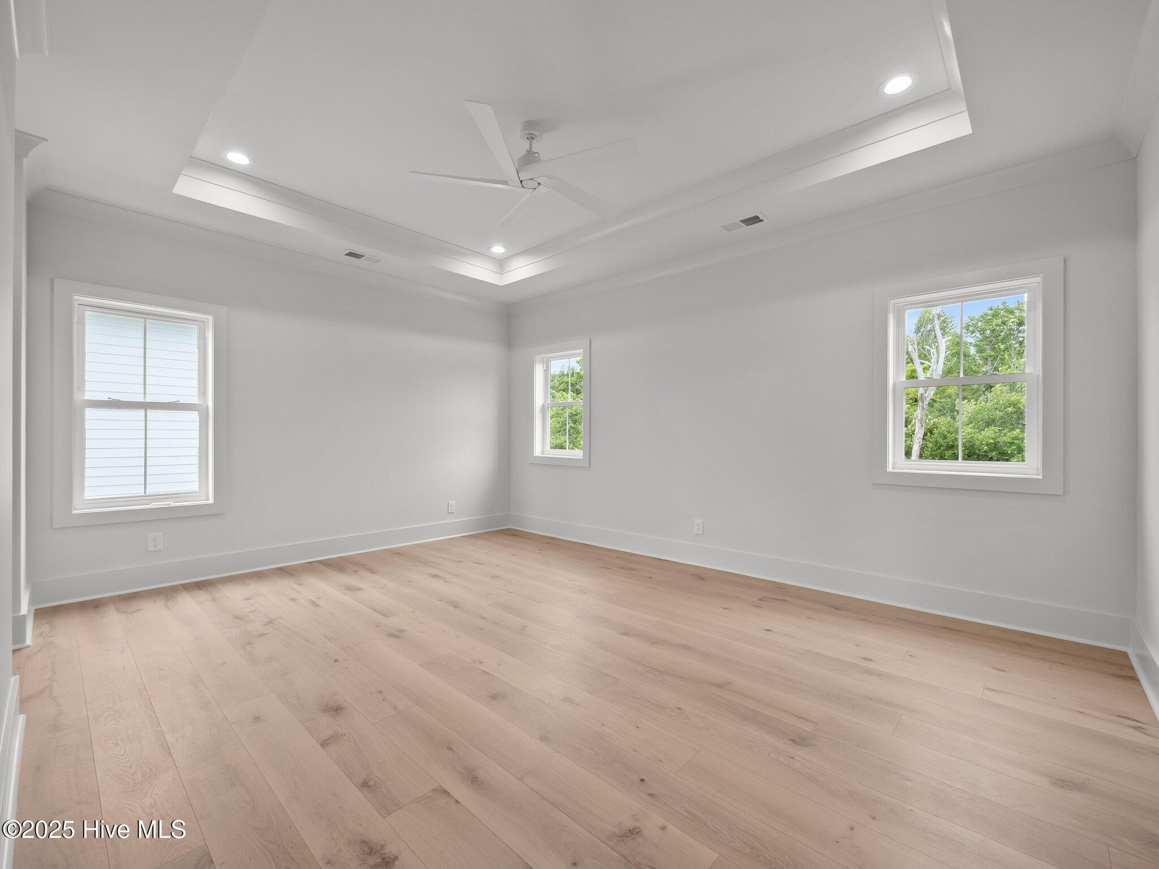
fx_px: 469
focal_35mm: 14
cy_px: 434
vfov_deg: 85.7
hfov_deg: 102.1
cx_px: 580
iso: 200
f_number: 5.6
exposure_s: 1/15
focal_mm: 7
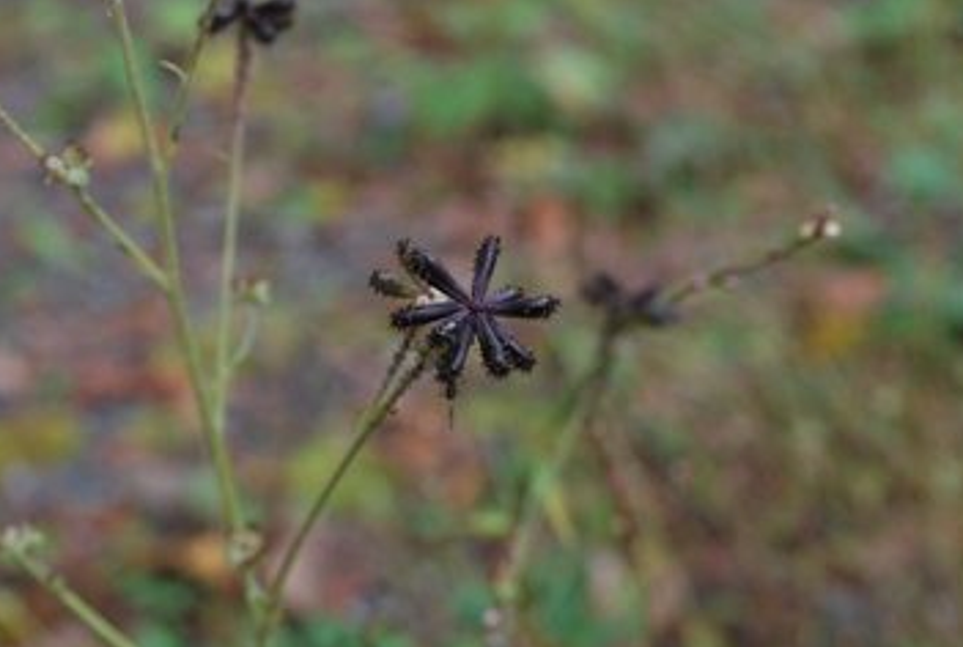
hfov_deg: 33.0
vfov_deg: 22.5
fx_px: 1625
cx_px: 460
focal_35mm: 61
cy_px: 324
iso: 200
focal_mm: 35
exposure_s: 1/60
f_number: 7.1
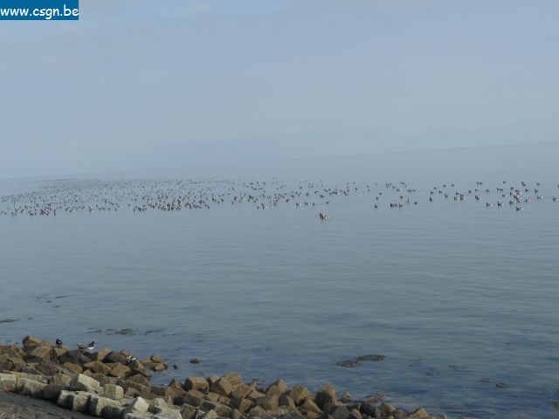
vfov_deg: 24.0
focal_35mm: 61
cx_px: 280
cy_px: 210
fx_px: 985
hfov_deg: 31.7
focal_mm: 7.6
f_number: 4.1
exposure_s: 1/1000
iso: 100
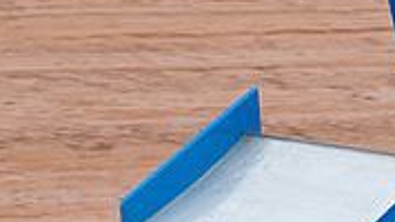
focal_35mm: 410
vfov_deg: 3.0
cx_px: 553
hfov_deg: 5.2
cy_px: 113
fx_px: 4293
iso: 400
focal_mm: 80
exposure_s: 1/320
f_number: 4
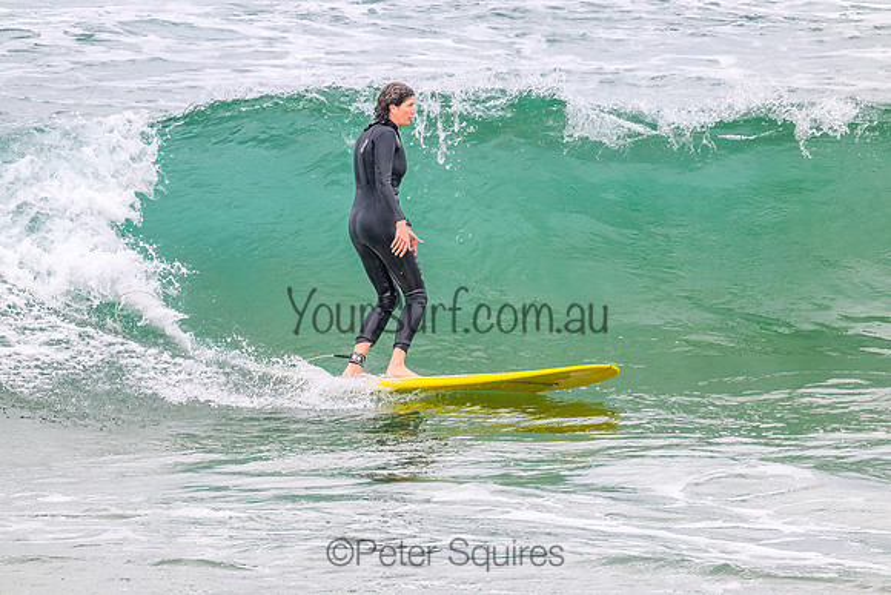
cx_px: 446
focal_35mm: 800
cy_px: 298
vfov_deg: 1.7
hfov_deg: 2.6
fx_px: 19804
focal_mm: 800
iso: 1800
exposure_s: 1/2000
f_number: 11
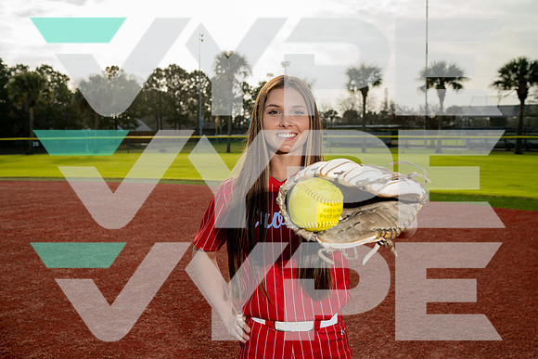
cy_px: 180
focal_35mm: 35
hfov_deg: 54.4
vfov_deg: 37.9
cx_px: 269
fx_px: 523
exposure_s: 1/250
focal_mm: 35
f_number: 5
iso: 100
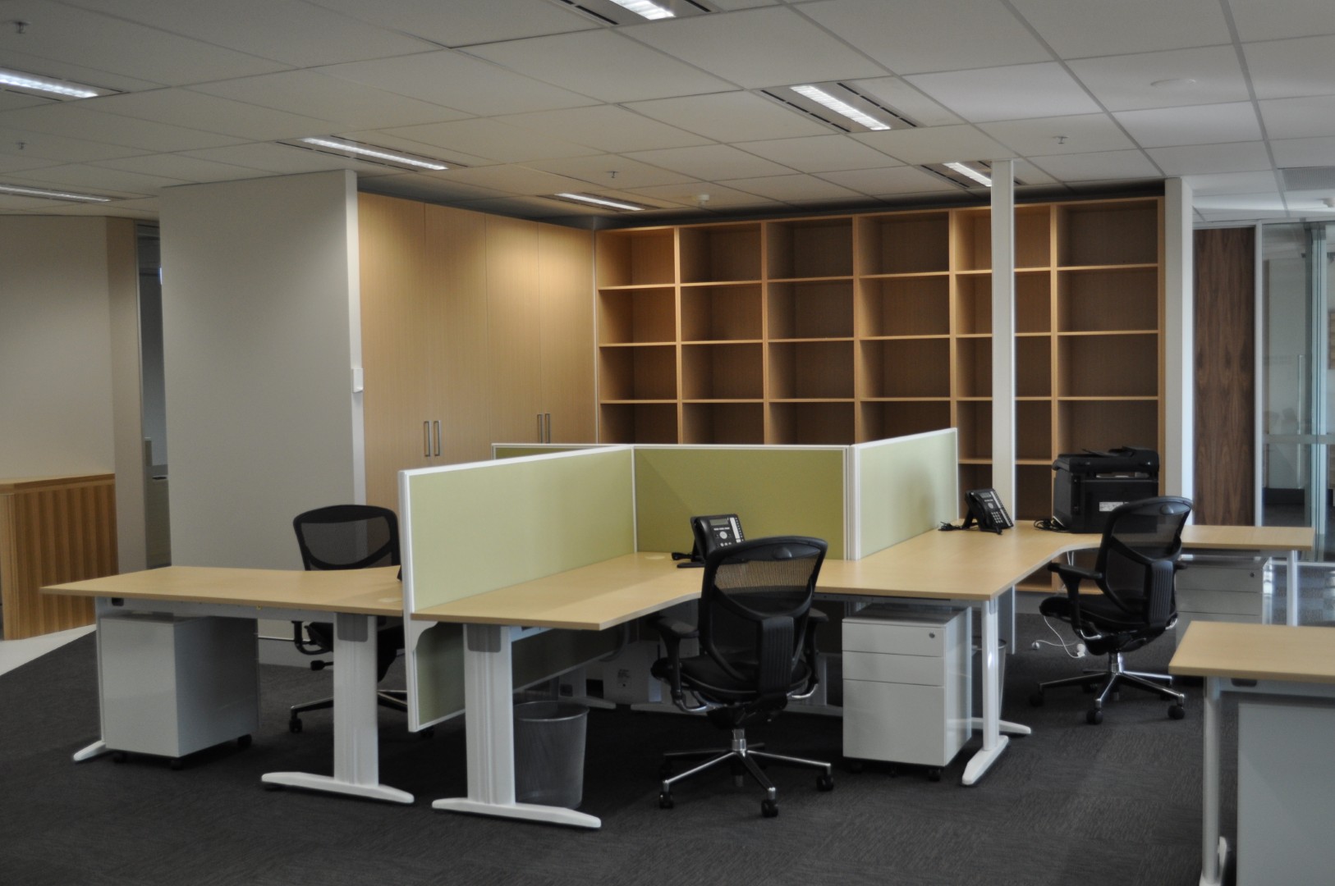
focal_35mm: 39
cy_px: 443
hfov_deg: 49.6
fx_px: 1444
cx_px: 668
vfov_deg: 34.1
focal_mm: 26
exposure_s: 1/60
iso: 500
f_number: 4.2
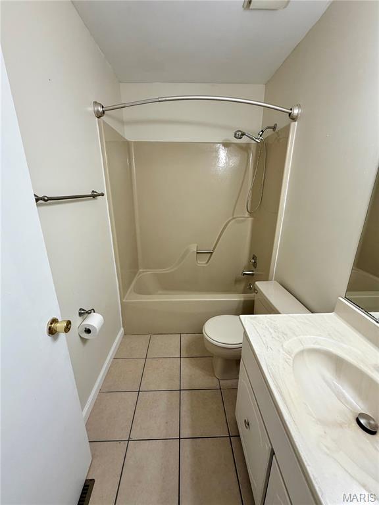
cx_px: 190
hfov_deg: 85.7
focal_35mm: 14
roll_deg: -0.2
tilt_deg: -18.1
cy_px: 252
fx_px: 204
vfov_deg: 102.1
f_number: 2.2
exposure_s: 1/120
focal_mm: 2.22
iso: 250
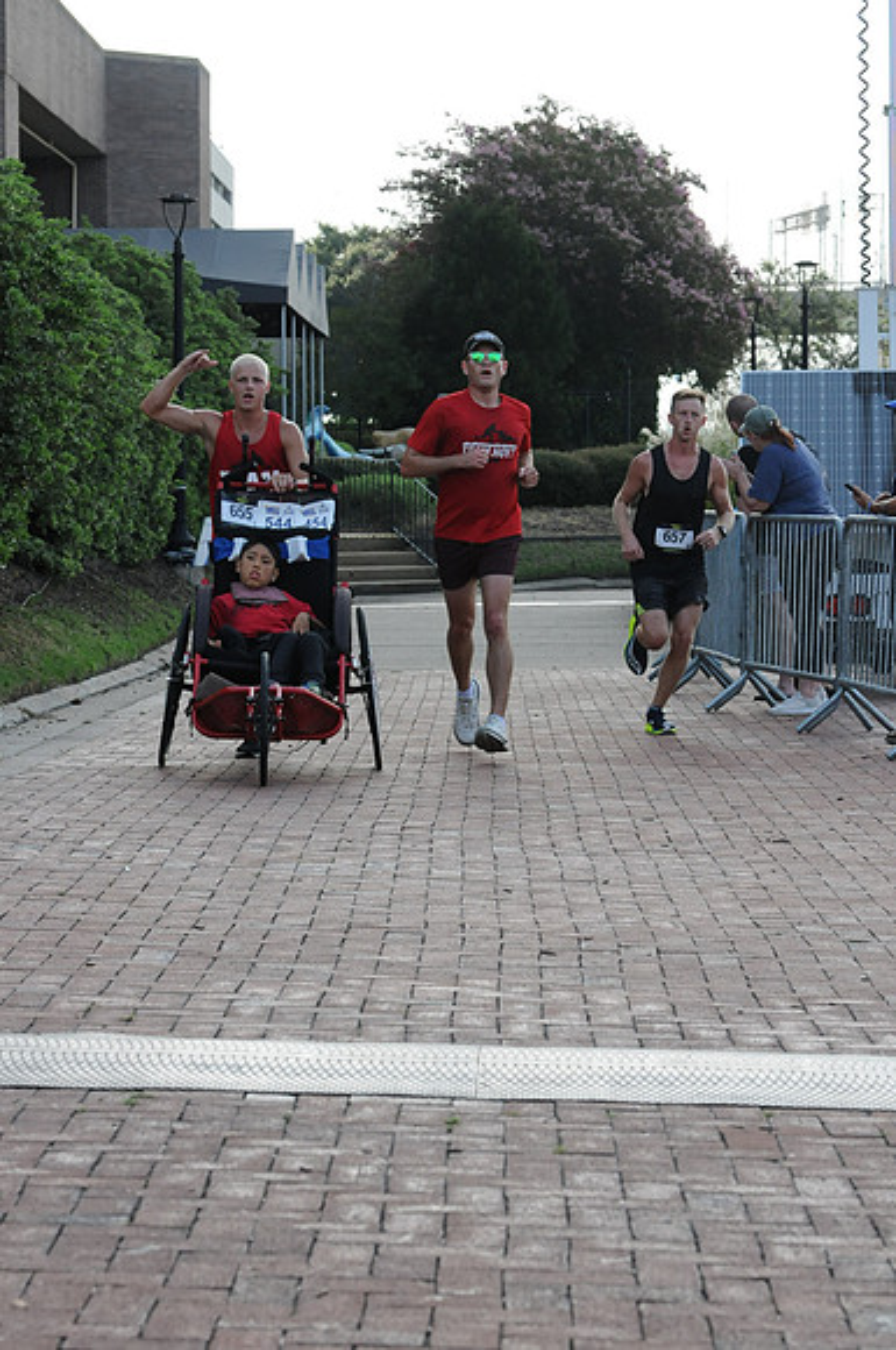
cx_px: 448
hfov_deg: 11.4
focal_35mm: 120
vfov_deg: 17.1
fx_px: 4493
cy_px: 675
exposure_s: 1/800
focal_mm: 80
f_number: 6.3
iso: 800
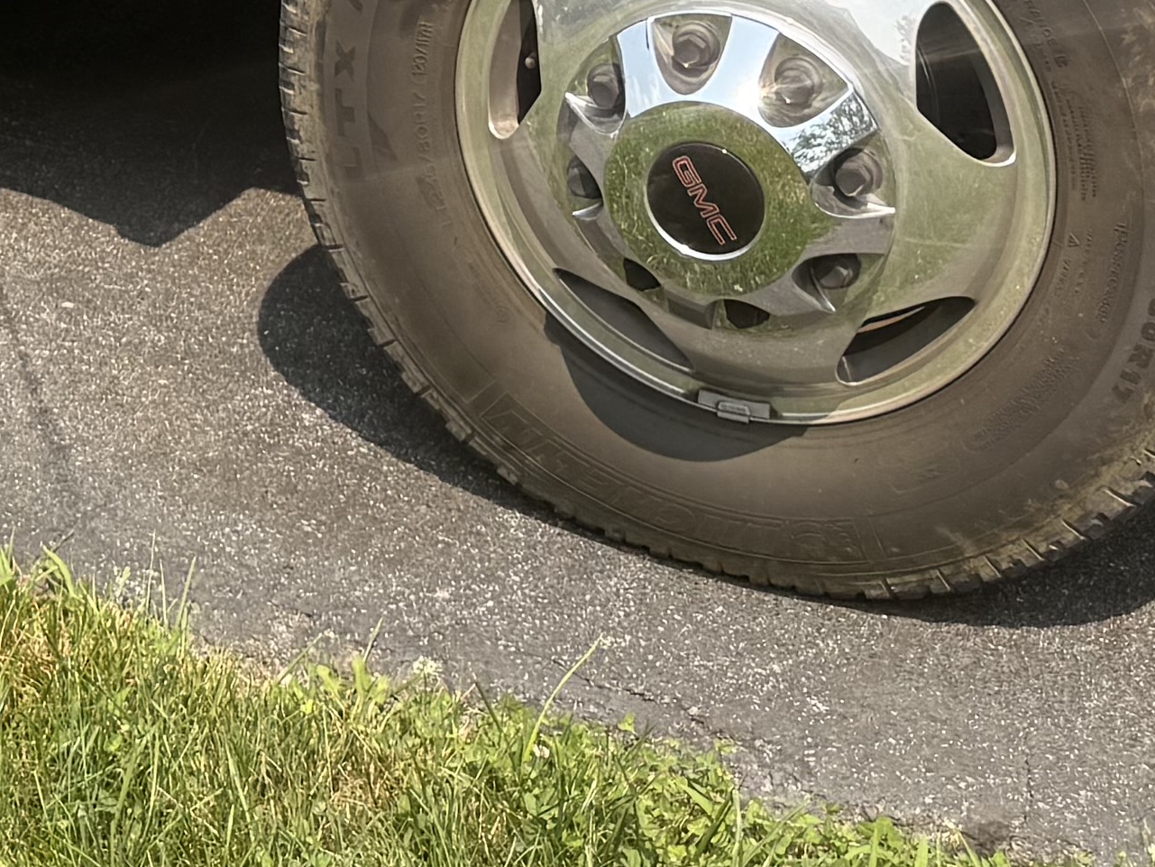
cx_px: -292
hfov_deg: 17.4
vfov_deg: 12.5
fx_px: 3571
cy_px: -727
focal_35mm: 107
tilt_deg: -6.3
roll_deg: +0.4
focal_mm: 6.76
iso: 80
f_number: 1.78
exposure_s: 1/2445
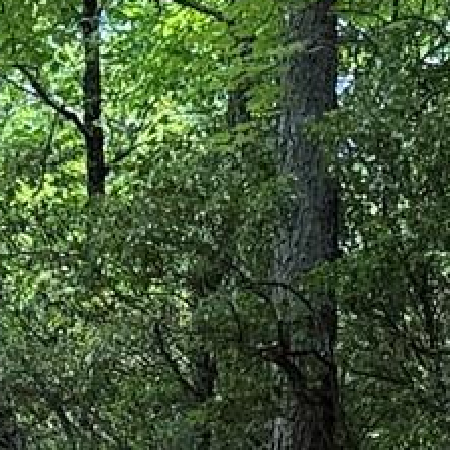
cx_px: 228
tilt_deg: +1.6
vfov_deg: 8.2
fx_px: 2868
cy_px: 1100
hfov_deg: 9.0
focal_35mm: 195
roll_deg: -1.9
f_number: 1.78
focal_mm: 6.76
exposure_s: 1/593
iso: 80
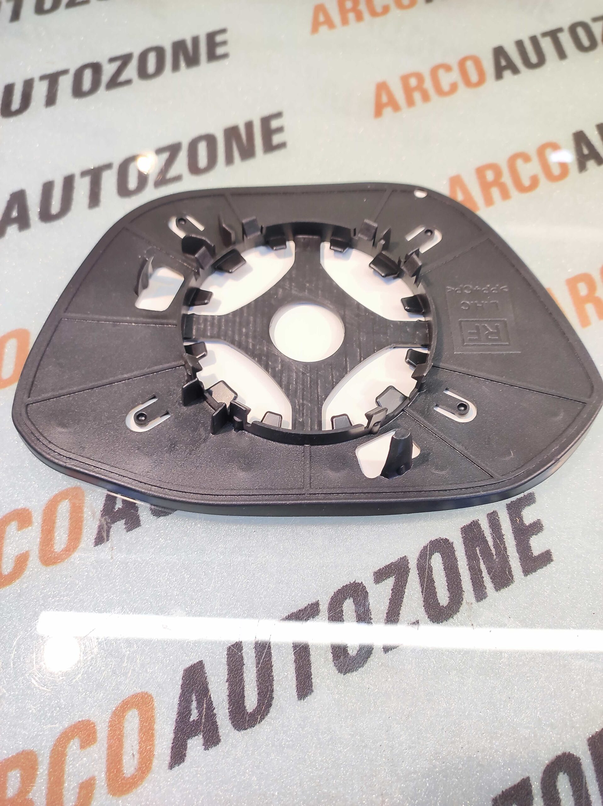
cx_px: 302
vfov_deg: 91.1
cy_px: 403
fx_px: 395
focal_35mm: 17
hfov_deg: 74.7
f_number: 1.79
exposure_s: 1/33
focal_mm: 4.74
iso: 228
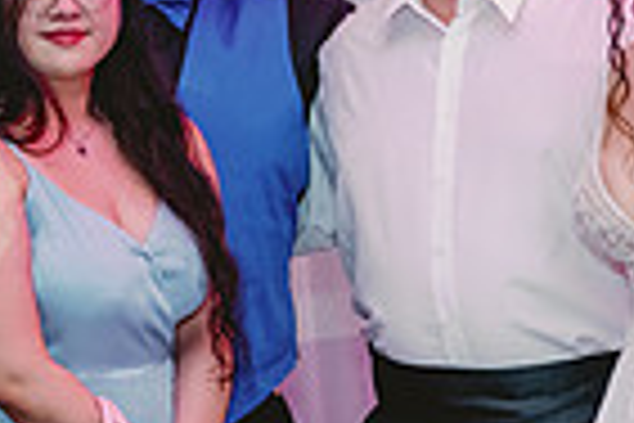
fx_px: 2747
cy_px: 335
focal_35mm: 156
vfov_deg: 8.8
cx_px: 508
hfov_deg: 13.1
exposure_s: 1/125
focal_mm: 38
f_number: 2.8
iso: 2500
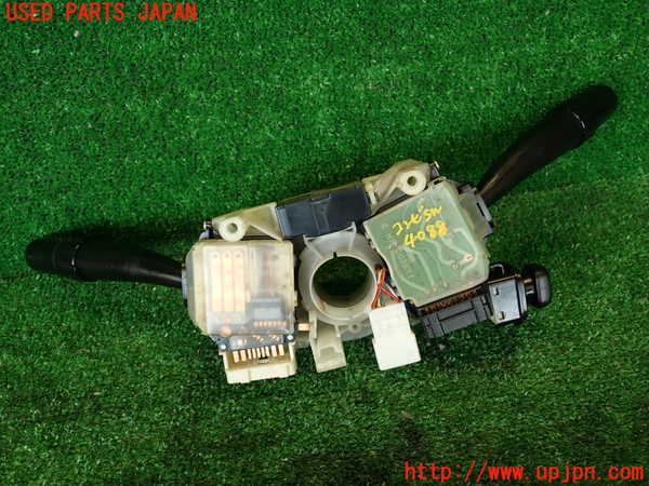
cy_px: 243
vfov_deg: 44.2
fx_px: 600
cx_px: 324
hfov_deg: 56.8
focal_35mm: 32
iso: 160
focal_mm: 5.79
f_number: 2.4
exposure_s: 1/60
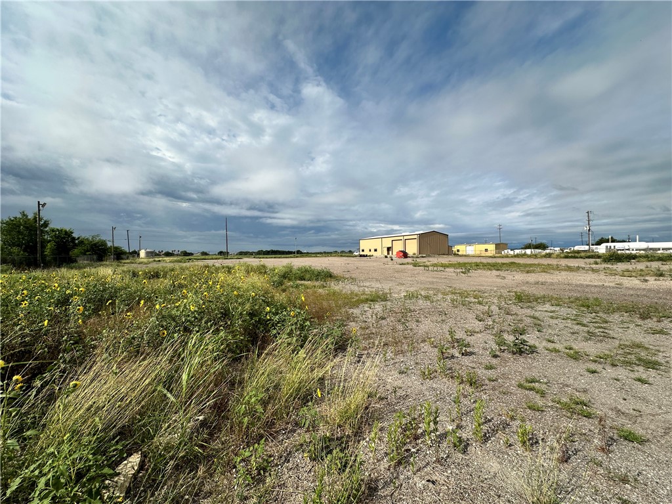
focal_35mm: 14
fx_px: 272
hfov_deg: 102.1
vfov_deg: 85.7
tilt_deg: -3.3
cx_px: 336
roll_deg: +1.8
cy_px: 252
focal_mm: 2.22
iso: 50
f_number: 2.2
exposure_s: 1/2882
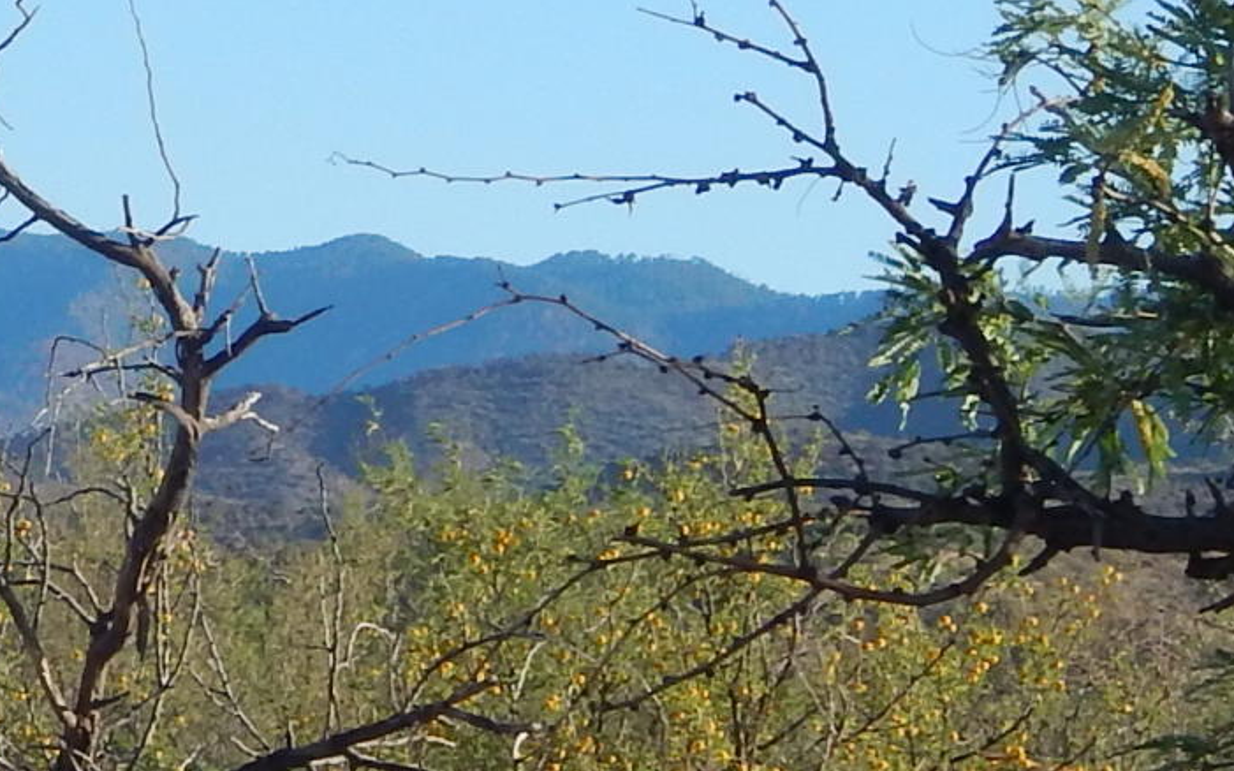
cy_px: 245
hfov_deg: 6.6
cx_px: -790
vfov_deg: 4.2
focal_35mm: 313
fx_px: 10526
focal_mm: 12.3
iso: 125
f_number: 4.1
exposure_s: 1/640
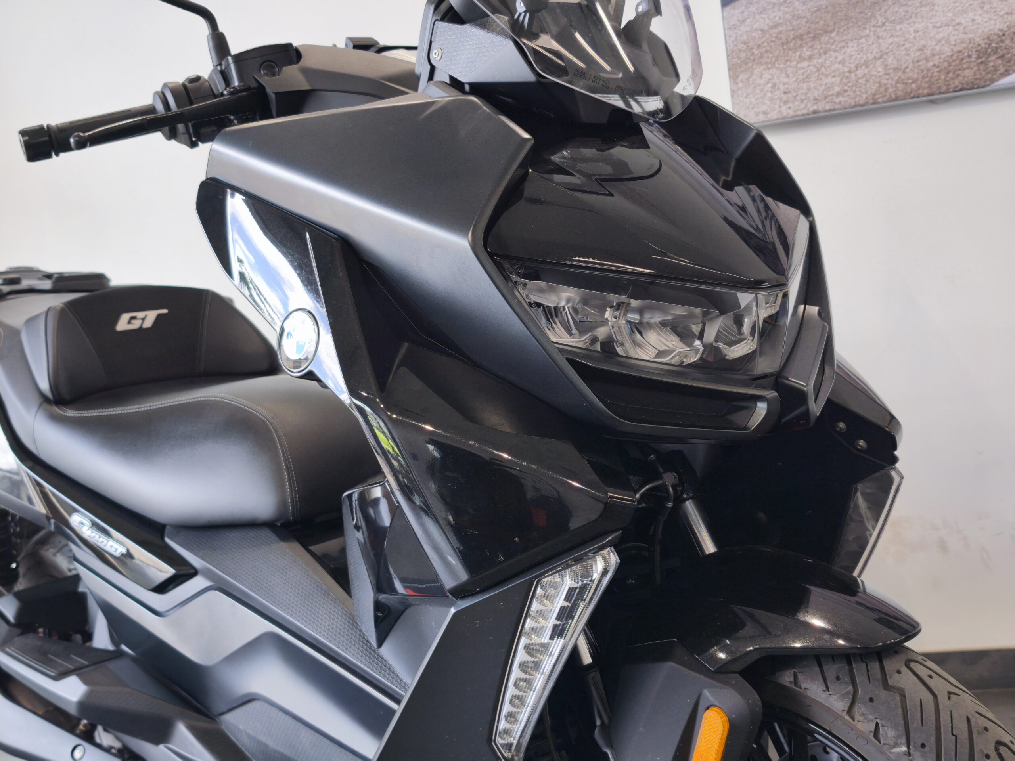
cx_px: 508
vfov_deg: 31.5
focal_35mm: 46
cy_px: 380
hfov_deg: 41.2
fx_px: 1349
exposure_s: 1/100
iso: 64
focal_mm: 6.57
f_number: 1.6
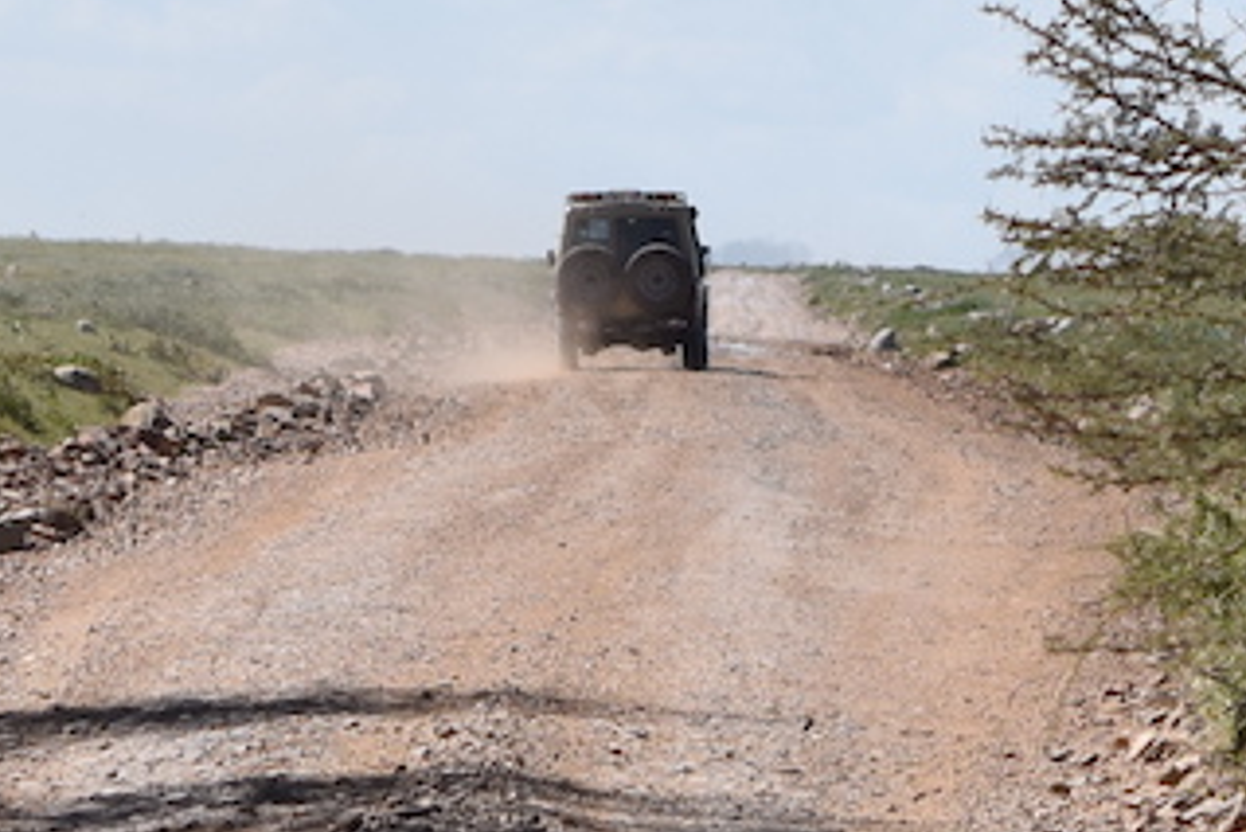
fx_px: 20013
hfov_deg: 3.6
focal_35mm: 578
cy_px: -828
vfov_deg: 2.4
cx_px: 609
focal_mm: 82
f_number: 7.1
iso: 200
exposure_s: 1/800
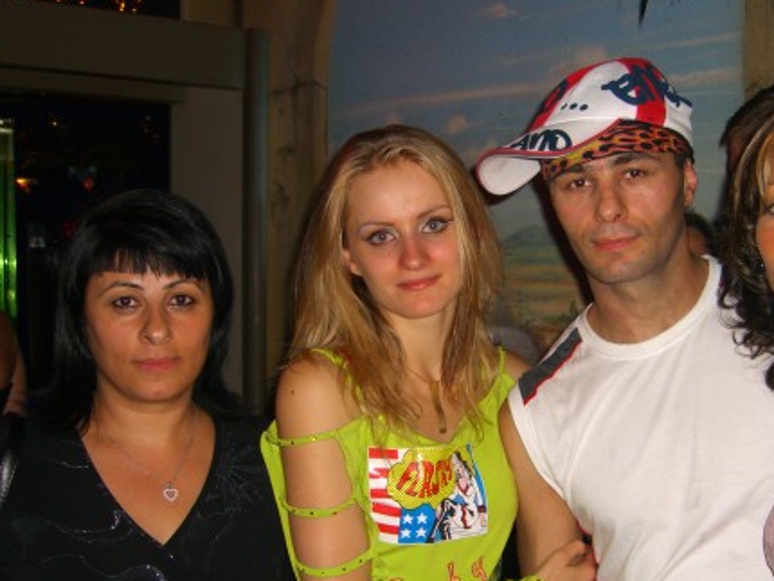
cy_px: 387
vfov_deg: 27.4
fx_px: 1186
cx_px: 488
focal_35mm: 53
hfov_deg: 35.9
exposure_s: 1/60
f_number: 2.8
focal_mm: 7.9
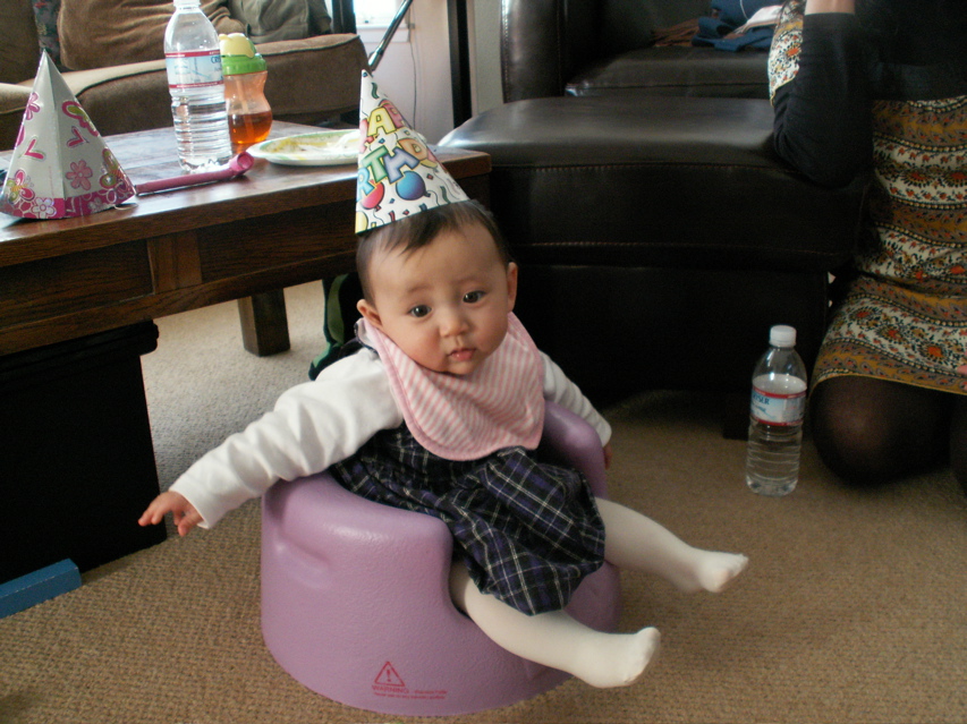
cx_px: 484
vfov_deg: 40.7
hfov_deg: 52.6
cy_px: 362
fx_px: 977
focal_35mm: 35
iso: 160
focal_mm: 5.86
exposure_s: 1/25
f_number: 2.8
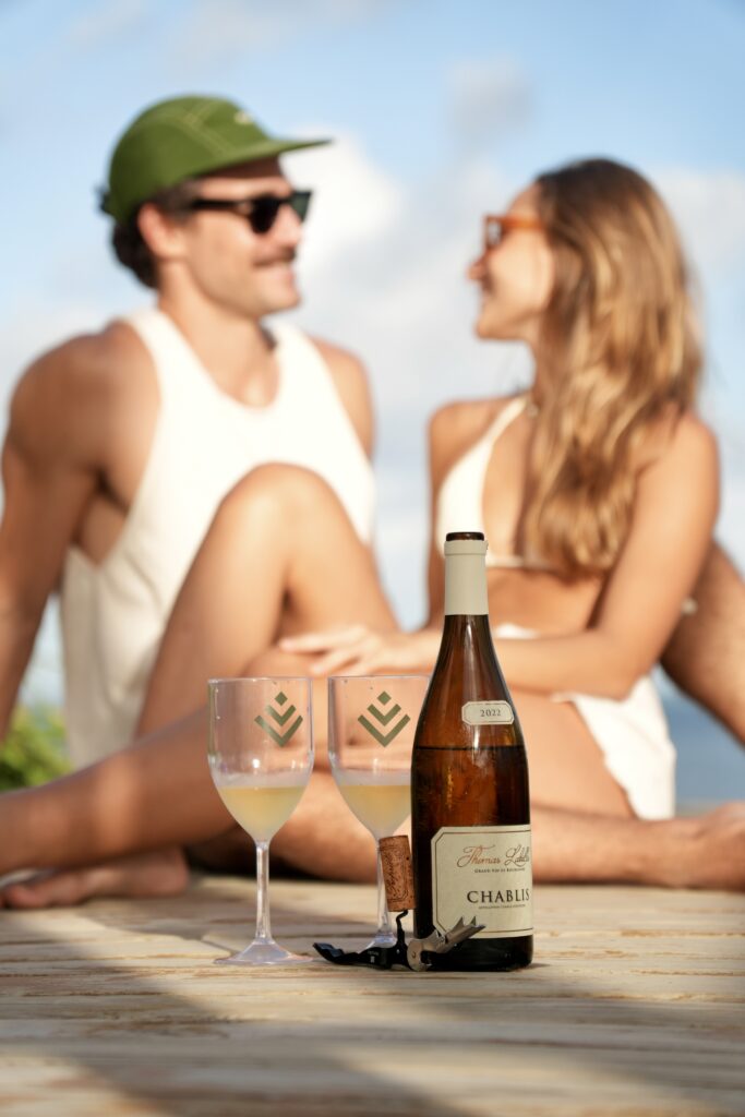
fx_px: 3258
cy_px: 558
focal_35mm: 105
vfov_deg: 19.5
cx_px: 372
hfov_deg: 13.0
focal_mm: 70
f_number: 2.8
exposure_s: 1/160
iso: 250
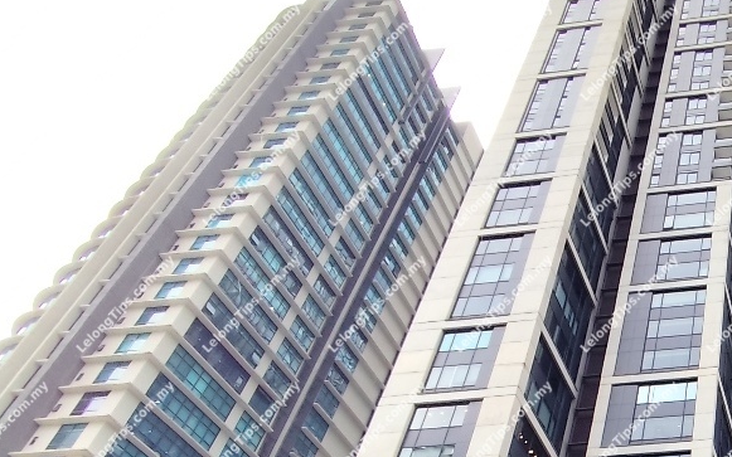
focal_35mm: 37
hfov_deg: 44.7
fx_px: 738
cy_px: 461
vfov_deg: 31.7
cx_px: 735
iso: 50
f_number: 2.2
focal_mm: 1.65
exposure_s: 1/146
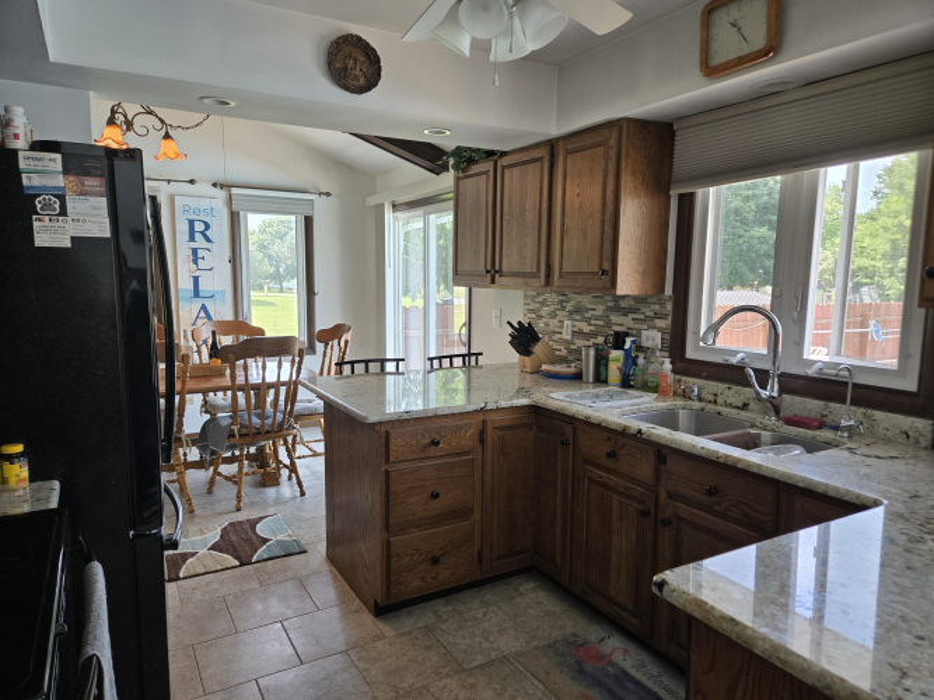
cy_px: 350
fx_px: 620
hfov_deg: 73.9
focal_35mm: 23
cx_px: 467
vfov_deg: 58.9
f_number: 1.8
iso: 100
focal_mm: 5.4
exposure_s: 1/120
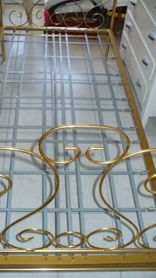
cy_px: 137
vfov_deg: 49.4
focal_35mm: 41
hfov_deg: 28.9
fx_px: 302
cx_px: 59
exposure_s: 1/30
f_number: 2.8
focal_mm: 6.1
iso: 100
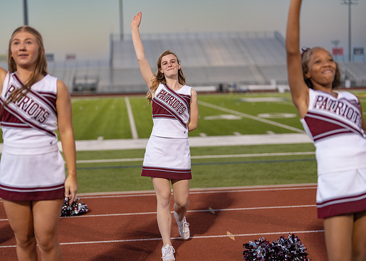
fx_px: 560
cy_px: 129
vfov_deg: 26.2
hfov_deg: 36.2
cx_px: 172
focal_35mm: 54
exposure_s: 1/1000
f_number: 1.2
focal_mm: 50
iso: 400
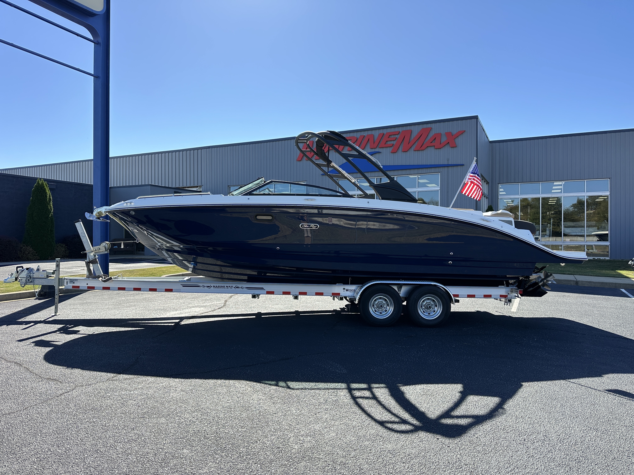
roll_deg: -0.4
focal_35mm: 24
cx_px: 317
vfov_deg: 56.8
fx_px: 440
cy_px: 238
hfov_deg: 71.6
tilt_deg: +0.4
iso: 80
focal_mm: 6.86
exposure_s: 1/2591
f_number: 1.78
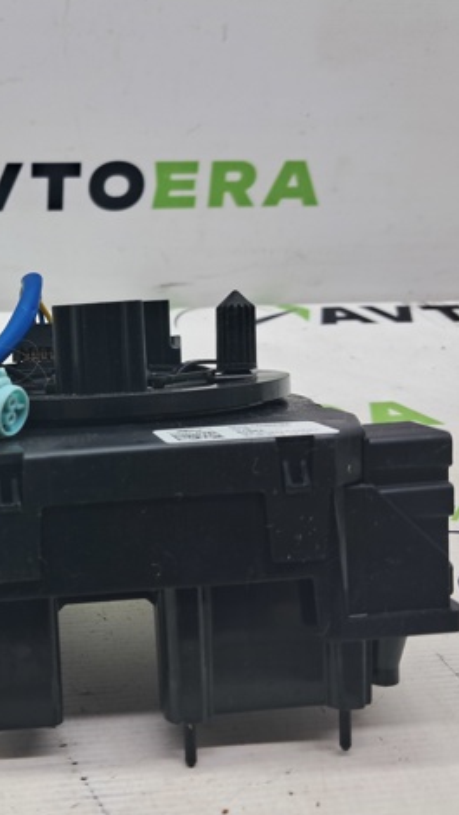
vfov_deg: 50.5
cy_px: 403
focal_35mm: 40
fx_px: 864
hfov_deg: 28.3
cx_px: 23
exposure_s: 1/50
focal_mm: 4
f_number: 1.8
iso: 50
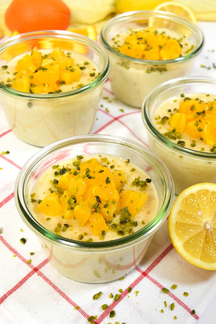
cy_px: 162
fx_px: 324
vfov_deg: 53.1
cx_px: 108
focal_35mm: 36
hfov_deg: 36.9
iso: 800
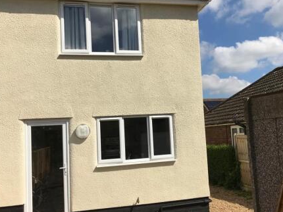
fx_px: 310
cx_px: 162
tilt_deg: +4.6
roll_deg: +4.5
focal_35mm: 38
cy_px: 110
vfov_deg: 37.7
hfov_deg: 48.8
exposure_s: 1/4566
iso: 20
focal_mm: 3.99
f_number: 1.8
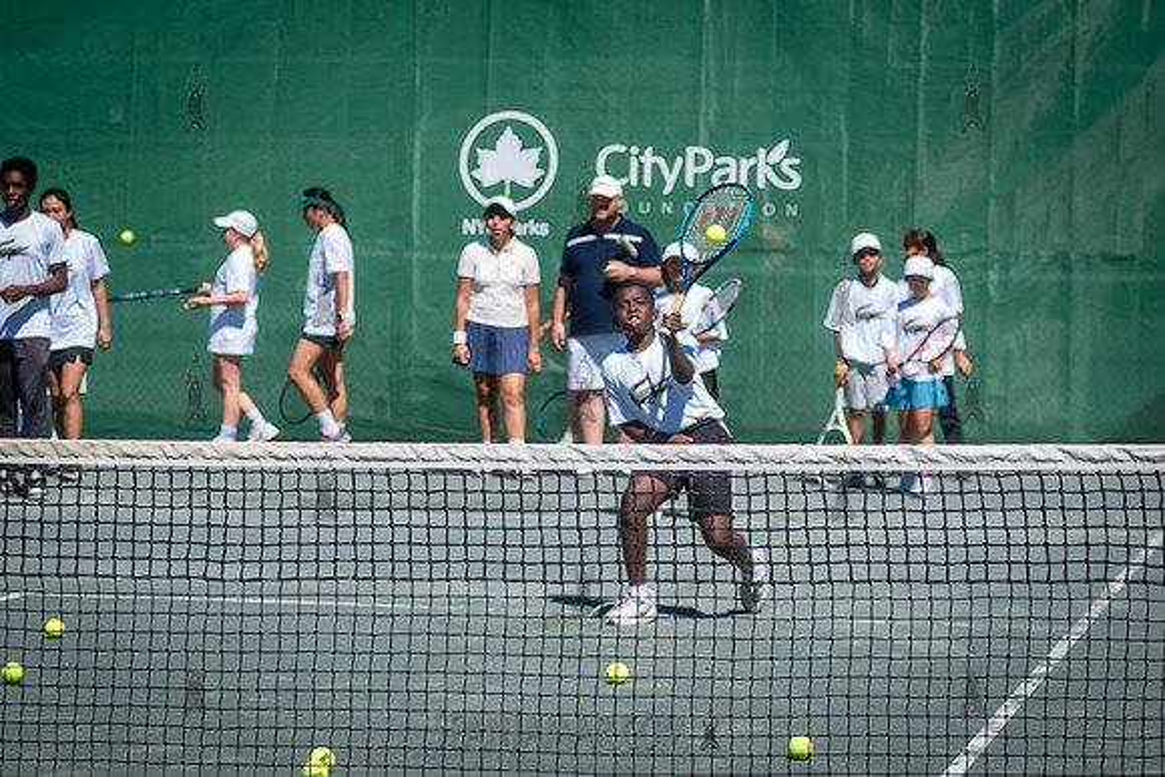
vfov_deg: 10.0
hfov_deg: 15.0
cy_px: 351
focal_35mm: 137
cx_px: 637
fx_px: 4436
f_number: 4
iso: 200
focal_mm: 100
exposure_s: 1/2000
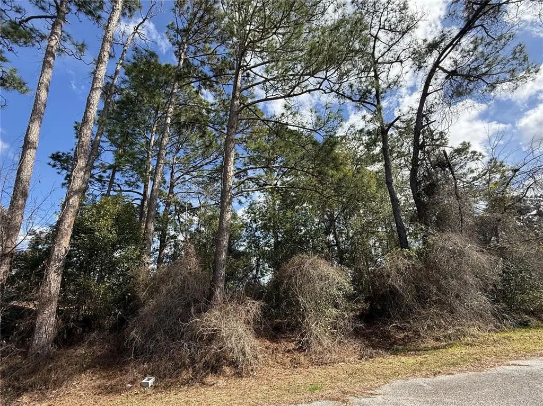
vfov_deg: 85.6
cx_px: 272
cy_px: 203
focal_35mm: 14
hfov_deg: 102.1
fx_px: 220
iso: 64
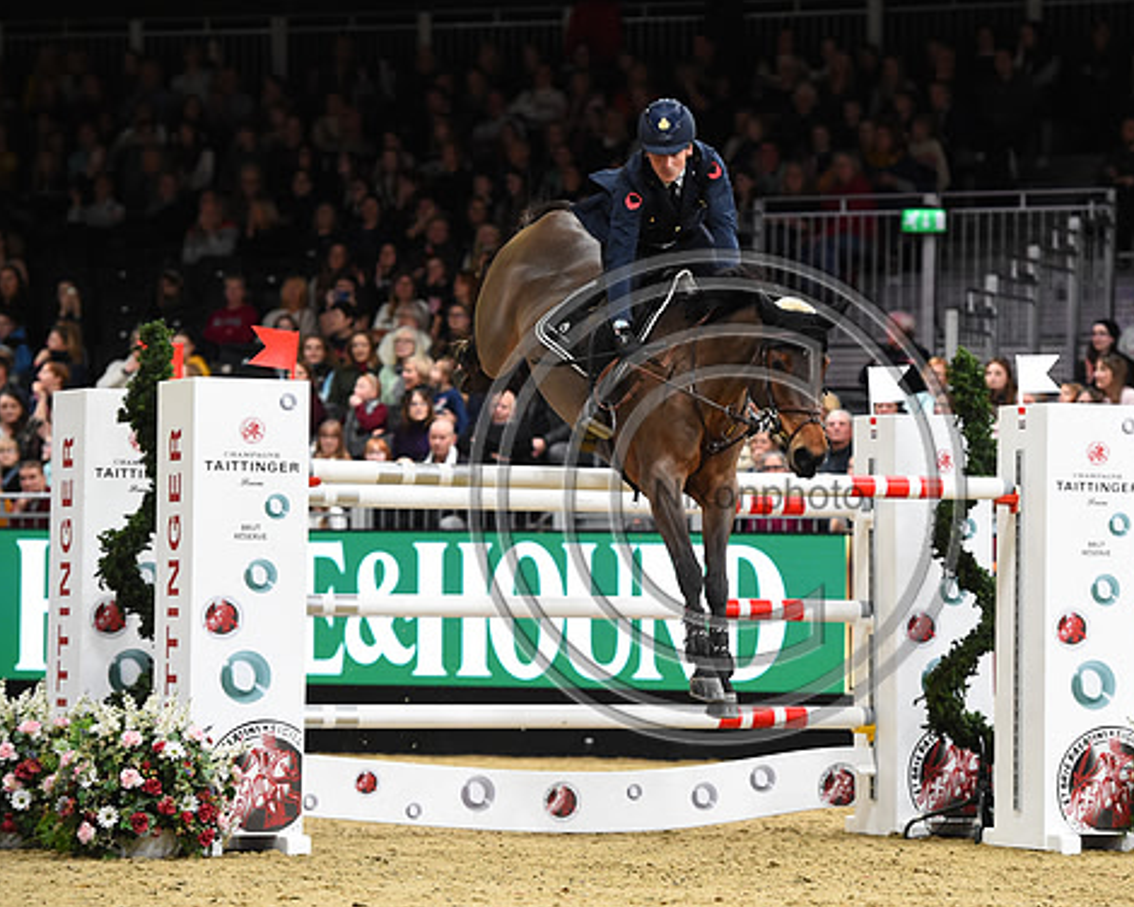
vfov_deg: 9.2
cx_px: 690
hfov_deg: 11.5
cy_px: 463
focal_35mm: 168
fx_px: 5638
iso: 5000
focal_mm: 145
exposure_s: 1/800
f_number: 4
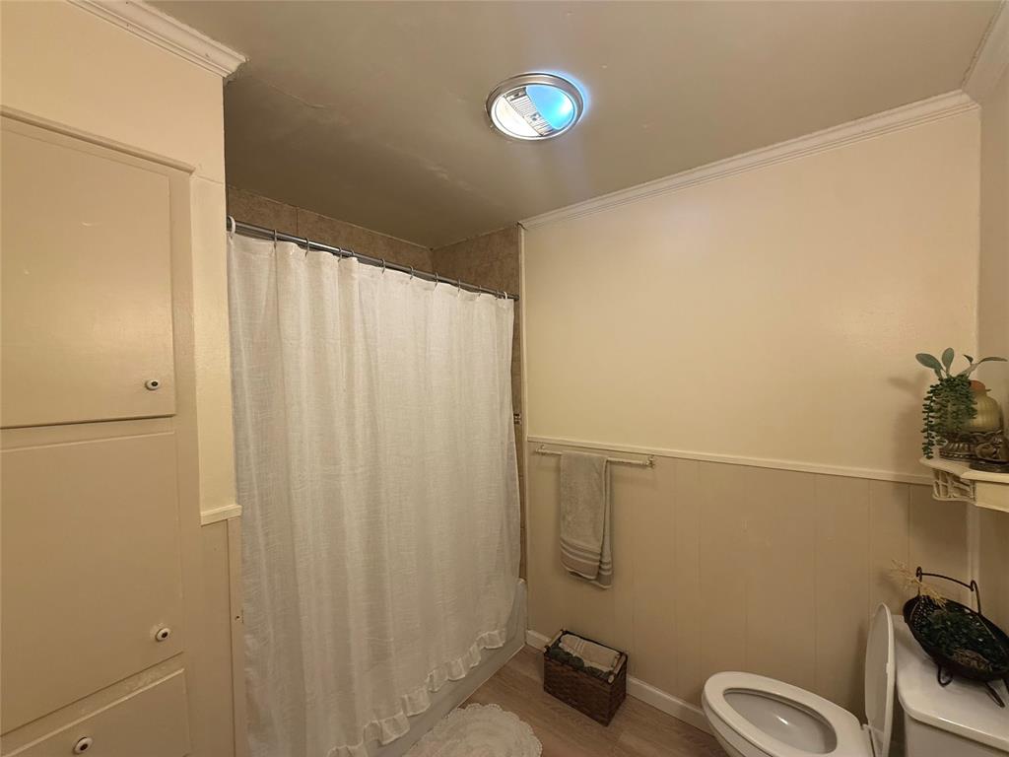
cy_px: 378
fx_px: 408
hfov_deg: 102.1
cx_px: 504
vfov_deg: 85.7
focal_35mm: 14
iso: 160
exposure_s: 1/60
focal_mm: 2.22
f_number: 2.2
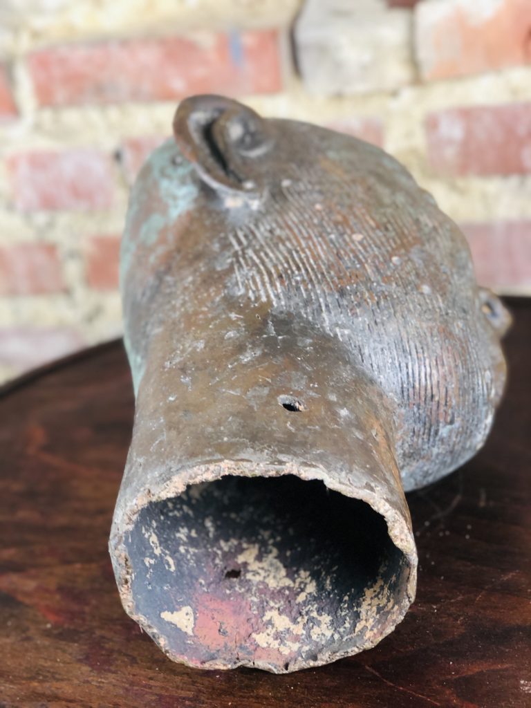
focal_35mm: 52
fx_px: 1064
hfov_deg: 28.0
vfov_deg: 36.8
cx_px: 266
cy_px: 354
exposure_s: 1/33
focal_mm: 6
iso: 100
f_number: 2.4
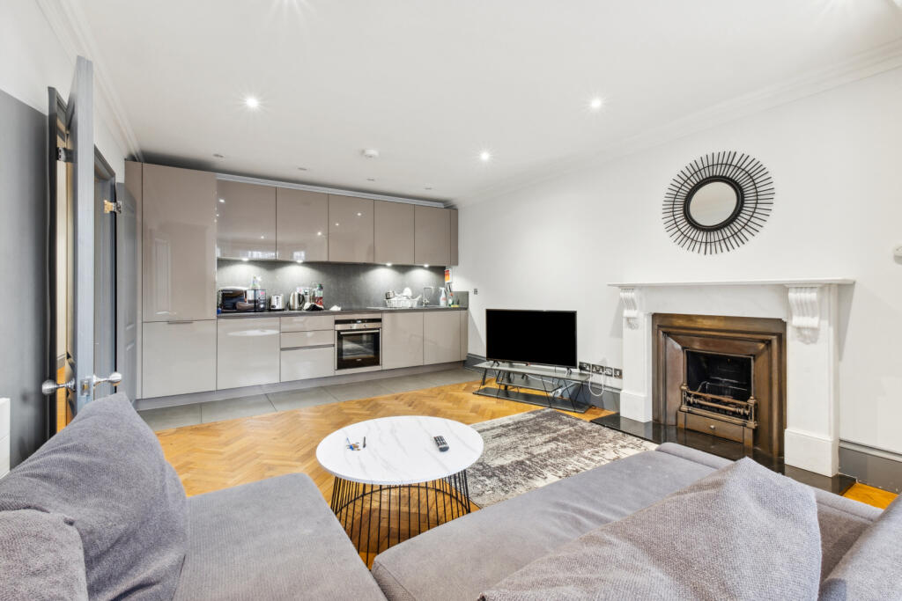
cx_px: 451
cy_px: 300
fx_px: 376
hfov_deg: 100.4
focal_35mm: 15
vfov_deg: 77.3
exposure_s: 1/1.67
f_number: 11
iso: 800
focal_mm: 10
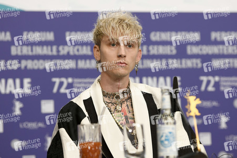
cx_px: 118
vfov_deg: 10.1
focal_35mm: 135
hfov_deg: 15.2
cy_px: 79
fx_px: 888
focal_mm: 135
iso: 1000
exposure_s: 1/200
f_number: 3.5
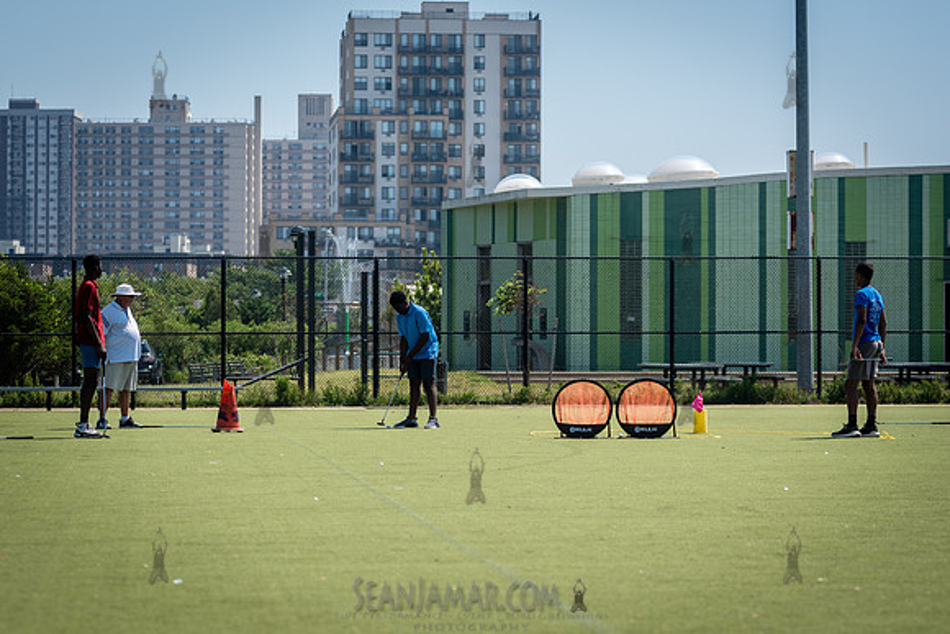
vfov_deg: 11.7
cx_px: 484
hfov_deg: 17.5
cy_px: 346
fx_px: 3093
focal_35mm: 117
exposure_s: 1/1000
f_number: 4
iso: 100
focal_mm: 105
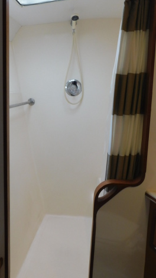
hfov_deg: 36.3
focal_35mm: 32
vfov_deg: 60.9
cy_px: 122
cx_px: 55
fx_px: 236
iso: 125
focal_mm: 4
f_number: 3
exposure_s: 1/60
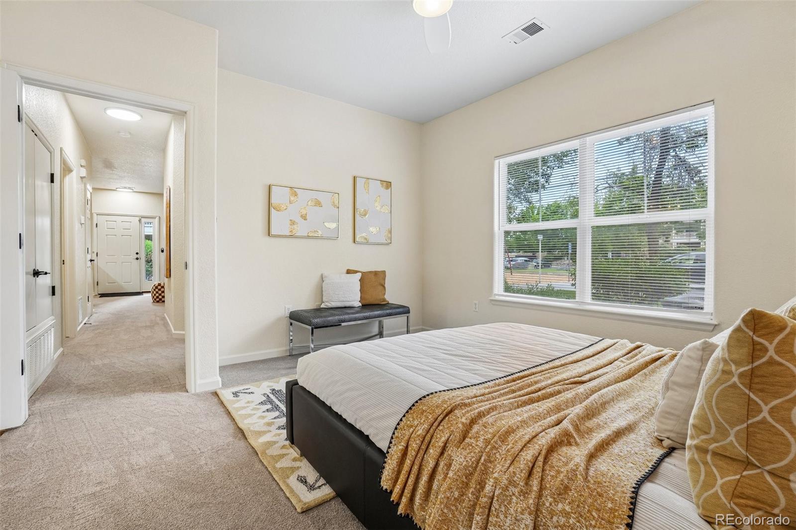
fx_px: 332
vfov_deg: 77.3
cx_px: 398
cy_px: 265
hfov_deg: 100.4
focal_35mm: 15
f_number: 8
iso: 400
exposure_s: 1/25
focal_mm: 10
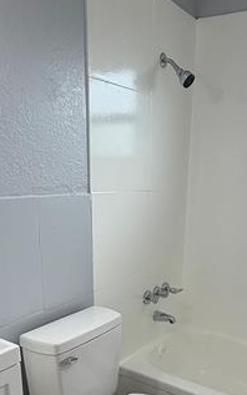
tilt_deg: -18.1
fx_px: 388
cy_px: 294
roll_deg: -0.7
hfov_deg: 35.0
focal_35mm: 36
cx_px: 162
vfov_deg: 51.8
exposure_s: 1/146
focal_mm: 2.22
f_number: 2.2
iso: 50
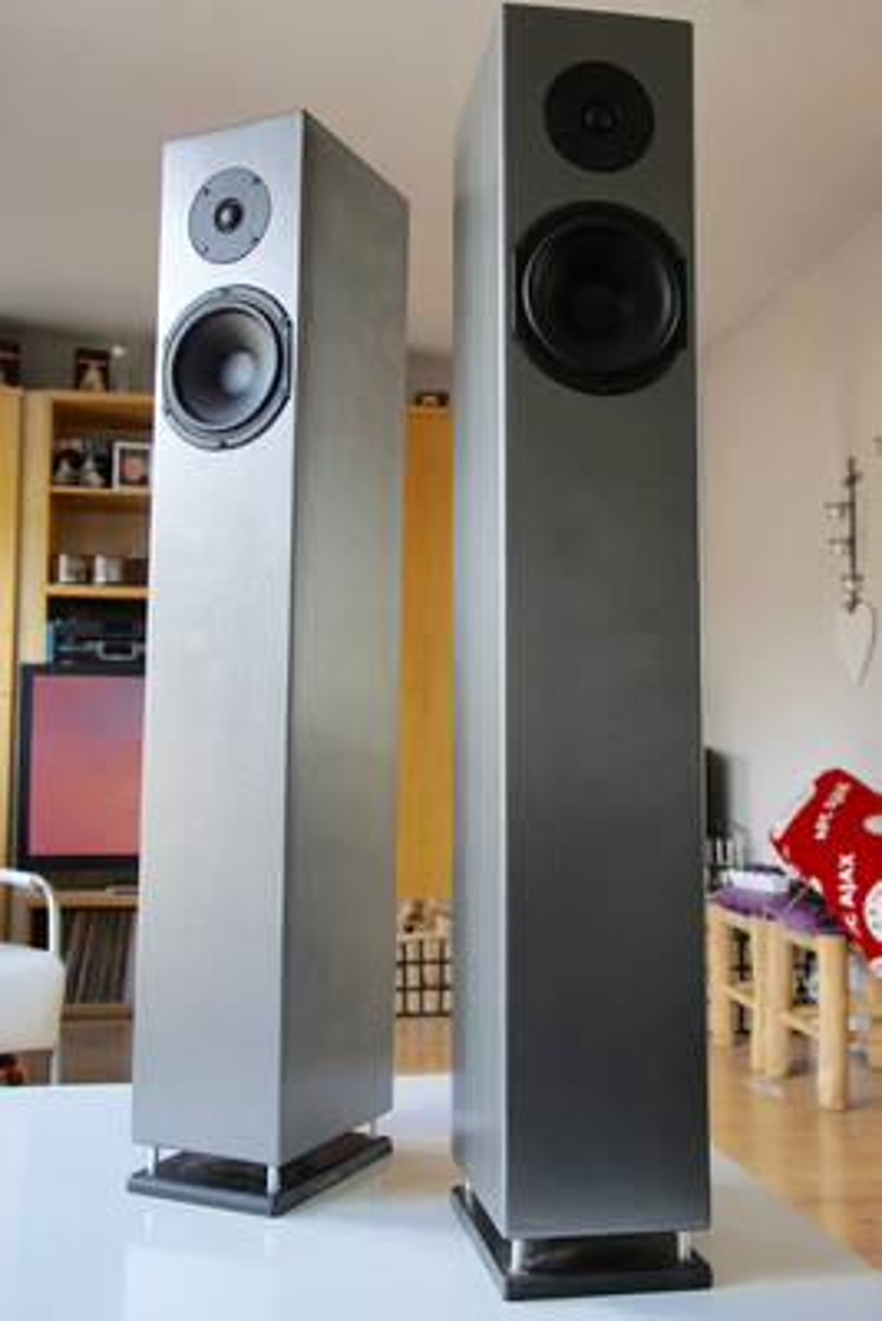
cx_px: 441
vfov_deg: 53.1
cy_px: 660
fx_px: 1322
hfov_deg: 36.9
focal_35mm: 36
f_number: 5
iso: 400
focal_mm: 24
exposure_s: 1/60
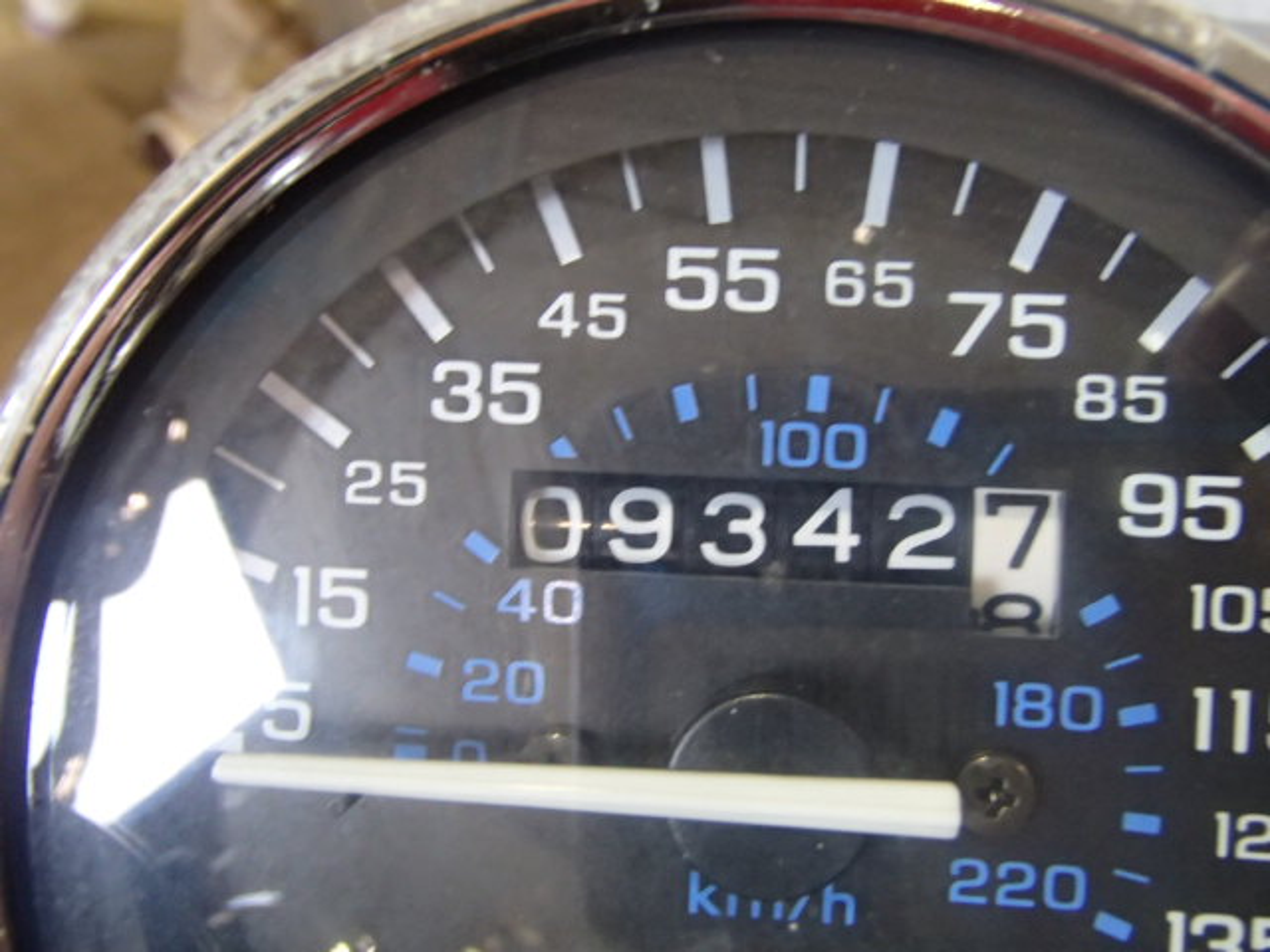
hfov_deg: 50.1
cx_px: 635
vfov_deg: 38.7
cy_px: 476
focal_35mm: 37
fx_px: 1357
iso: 800
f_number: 4.7
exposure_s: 1/40
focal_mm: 6.64
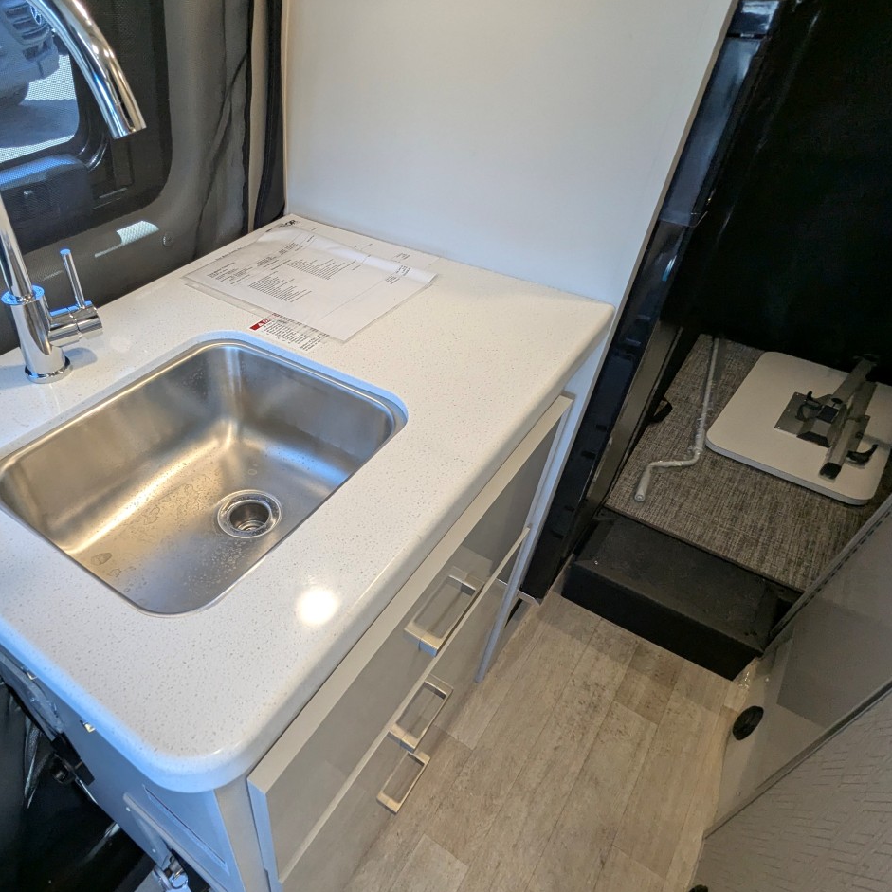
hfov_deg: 70.4
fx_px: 612
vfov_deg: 72.0
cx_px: 311
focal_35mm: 21
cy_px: 490
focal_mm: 2.35
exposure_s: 1/148
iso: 218
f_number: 2.2
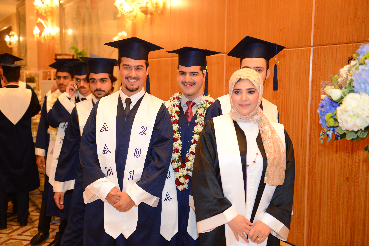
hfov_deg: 41.1
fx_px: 492
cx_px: 184
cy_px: 123
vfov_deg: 28.1
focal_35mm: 48
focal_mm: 48
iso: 1000
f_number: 2.8
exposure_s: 1/100
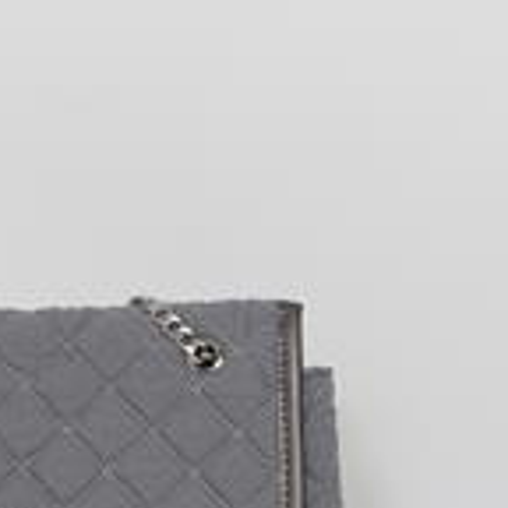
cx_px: -18
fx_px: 3885
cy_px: 203
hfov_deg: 7.4
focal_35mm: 234
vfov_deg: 7.5
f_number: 7.1
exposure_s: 1/125
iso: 1000
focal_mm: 54.5
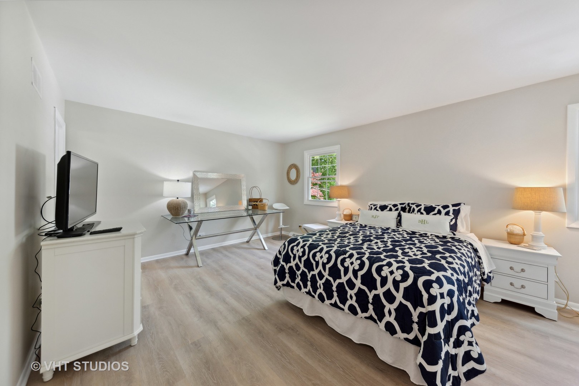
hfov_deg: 112.6
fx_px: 193
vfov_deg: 90.0
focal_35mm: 12
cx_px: 290
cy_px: 193
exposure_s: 1/6
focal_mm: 12
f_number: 8
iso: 320
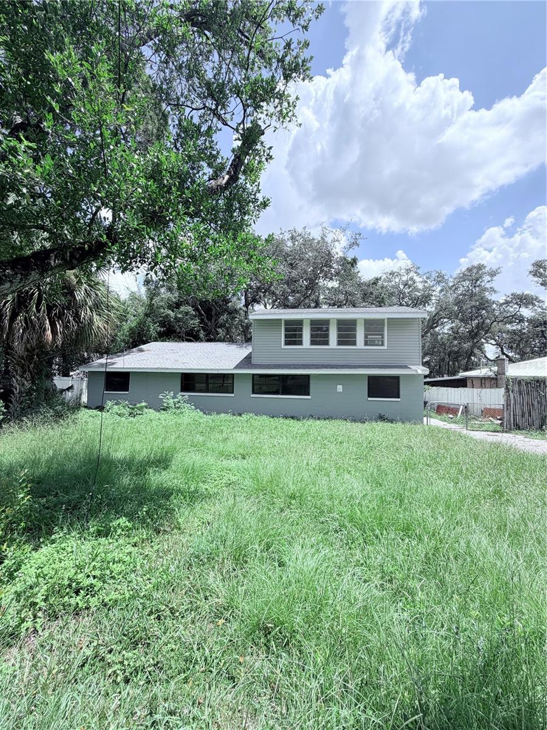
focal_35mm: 14
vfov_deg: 102.1
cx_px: 274
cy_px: 365
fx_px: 295
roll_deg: -0.3
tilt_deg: +2.2
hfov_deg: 85.7
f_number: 2.2
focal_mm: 2.22
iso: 25
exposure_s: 1/770
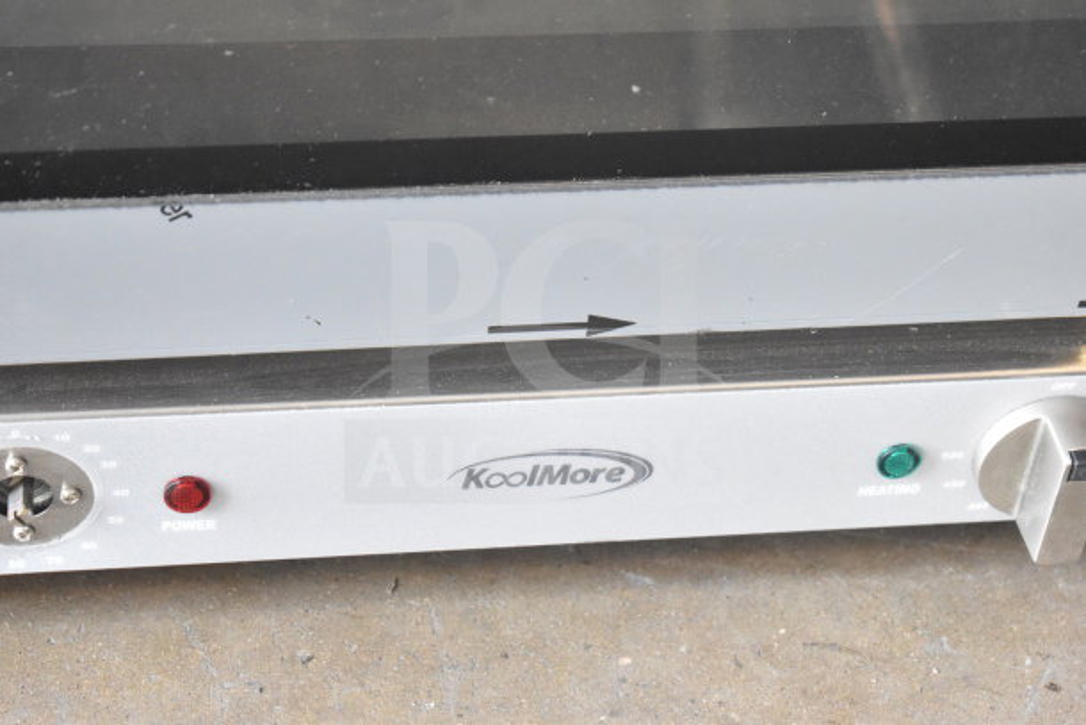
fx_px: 2489
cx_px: 543
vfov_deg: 16.6
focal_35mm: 82
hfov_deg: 24.6
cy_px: 362
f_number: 5.6
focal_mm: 55
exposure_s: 1/125
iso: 6400
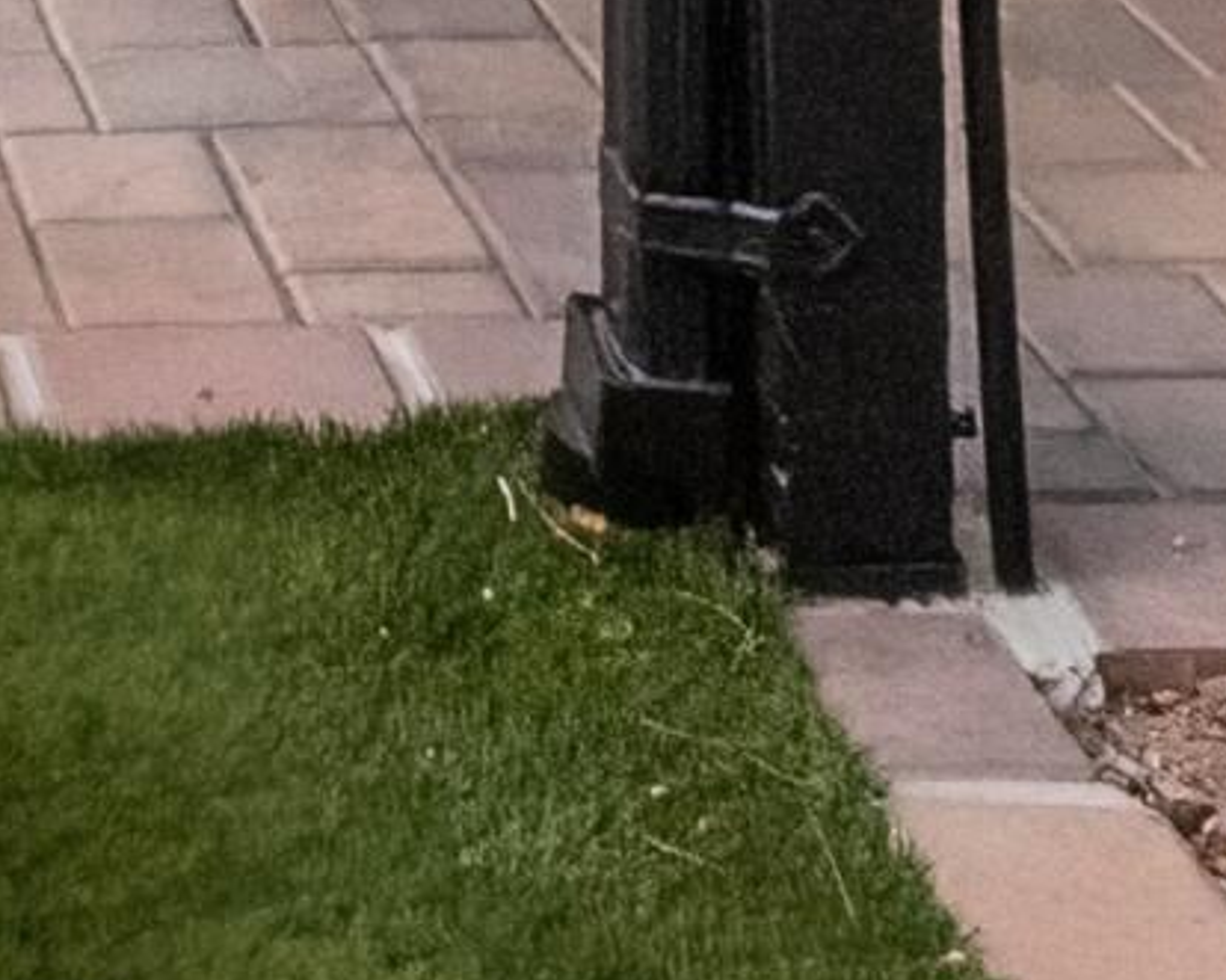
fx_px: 3700
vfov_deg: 11.5
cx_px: -687
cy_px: -1611
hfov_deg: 16.8
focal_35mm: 102
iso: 2000
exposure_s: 1/25
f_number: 13
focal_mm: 10
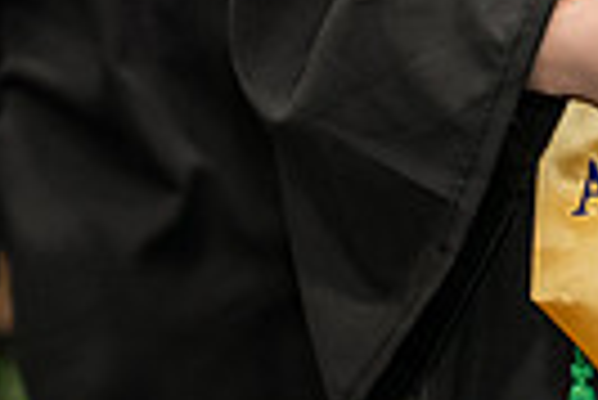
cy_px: -461
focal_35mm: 414
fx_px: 6884
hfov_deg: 5.0
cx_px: 706
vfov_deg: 3.3
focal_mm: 95
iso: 2000
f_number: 3.2
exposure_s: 1/200
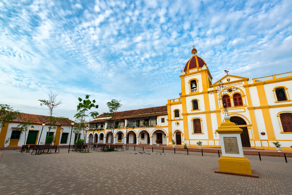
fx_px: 146
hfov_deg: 90.0
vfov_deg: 67.4
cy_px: 98
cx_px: 146
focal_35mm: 18
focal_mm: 18
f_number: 8
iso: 200
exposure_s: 1/200
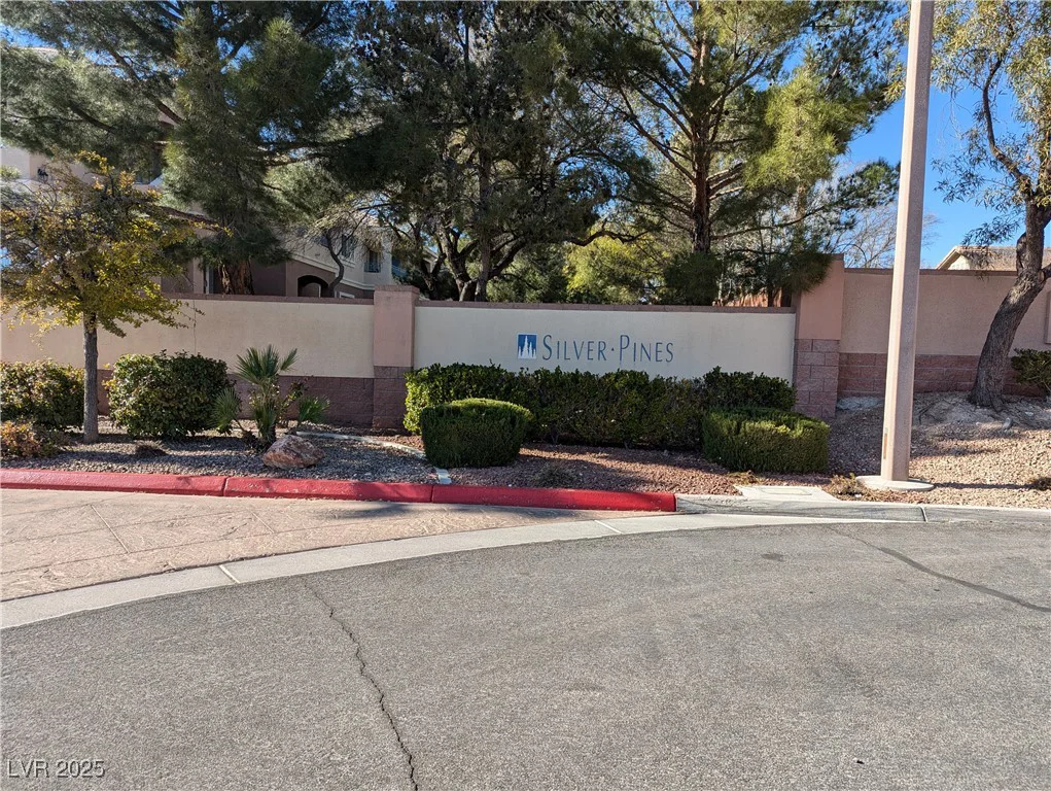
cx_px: 526
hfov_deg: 71.5
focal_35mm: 24
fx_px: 729
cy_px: 396
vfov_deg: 56.9
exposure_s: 1/960
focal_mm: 6.81
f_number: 1.85
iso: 38
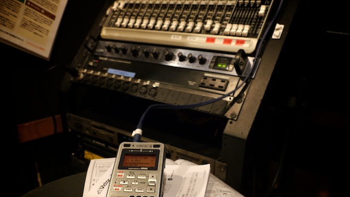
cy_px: 132
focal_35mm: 33
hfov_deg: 59.5
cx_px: 174
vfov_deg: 35.3
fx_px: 306
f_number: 4.1
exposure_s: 1/15
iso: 400
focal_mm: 15
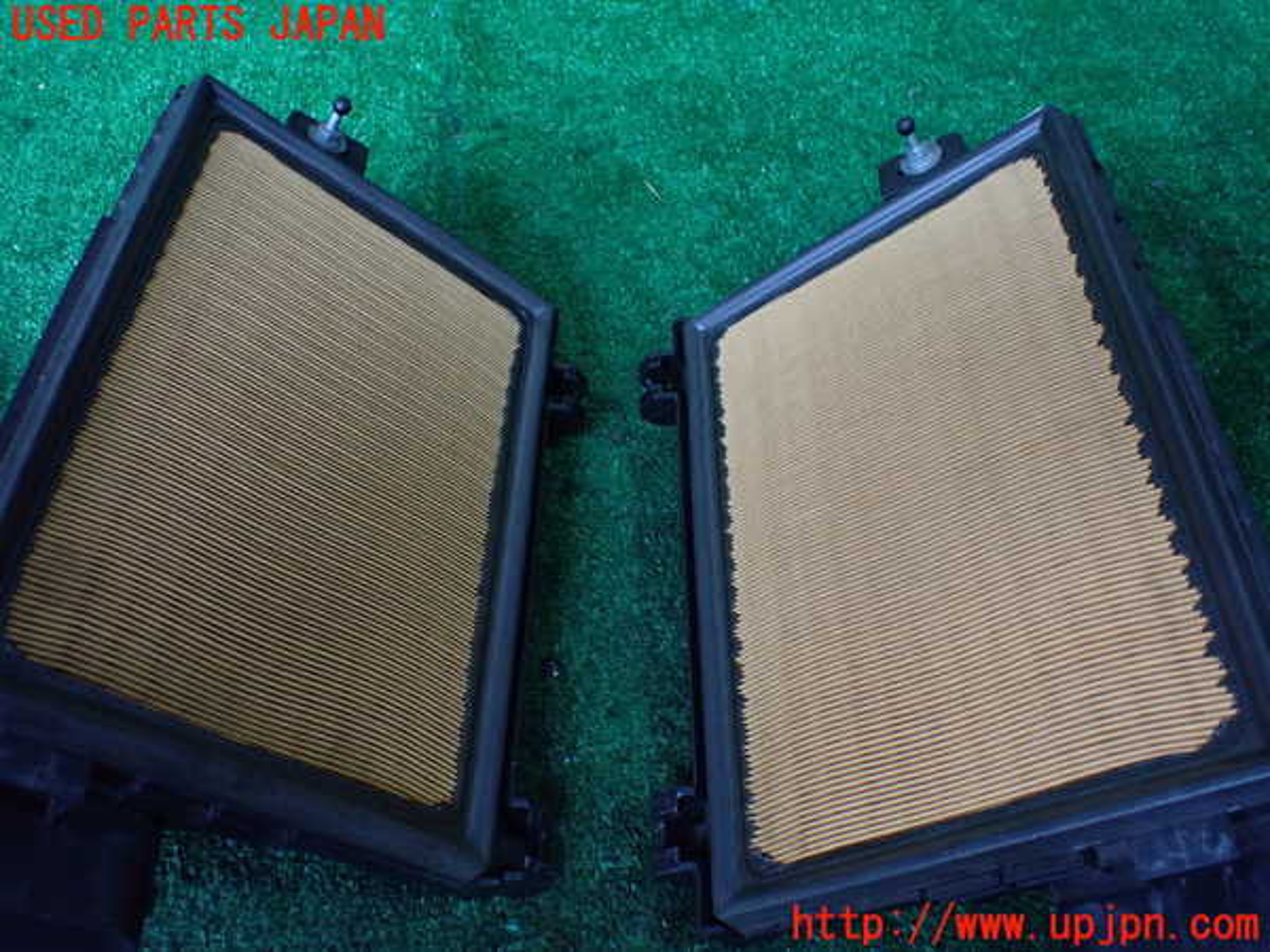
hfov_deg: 60.0
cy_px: 476
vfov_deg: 46.8
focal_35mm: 30
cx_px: 635
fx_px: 1101
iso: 800
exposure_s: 1/125
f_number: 2.3
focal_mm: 5.4
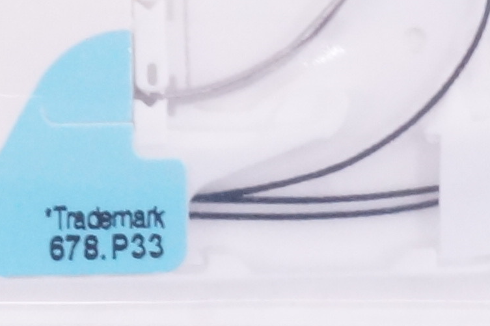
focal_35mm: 313
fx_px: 4257
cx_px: -128
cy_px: -14
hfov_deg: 6.5
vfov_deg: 4.4
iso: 1600
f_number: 20
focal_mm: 32
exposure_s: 1/20
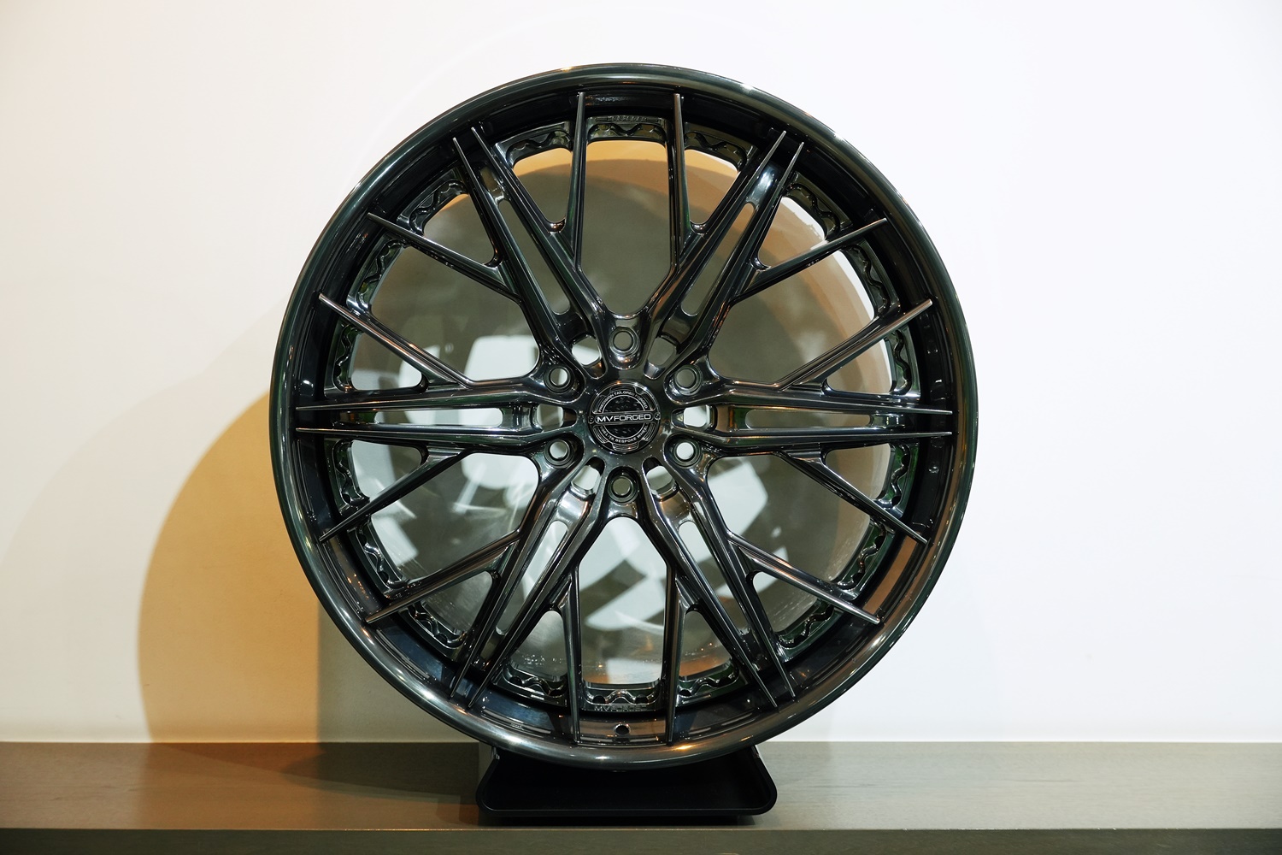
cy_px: 428
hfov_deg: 31.2
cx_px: 641
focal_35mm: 64
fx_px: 2297
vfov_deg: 21.1
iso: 640
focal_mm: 43
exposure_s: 1/80
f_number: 5
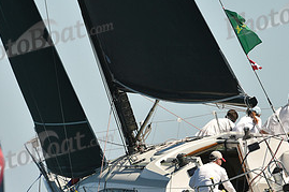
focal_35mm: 863
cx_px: 170
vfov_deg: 1.6
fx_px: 6923
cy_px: 82
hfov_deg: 2.4
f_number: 7.1
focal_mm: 400
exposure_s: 1/1000
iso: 250
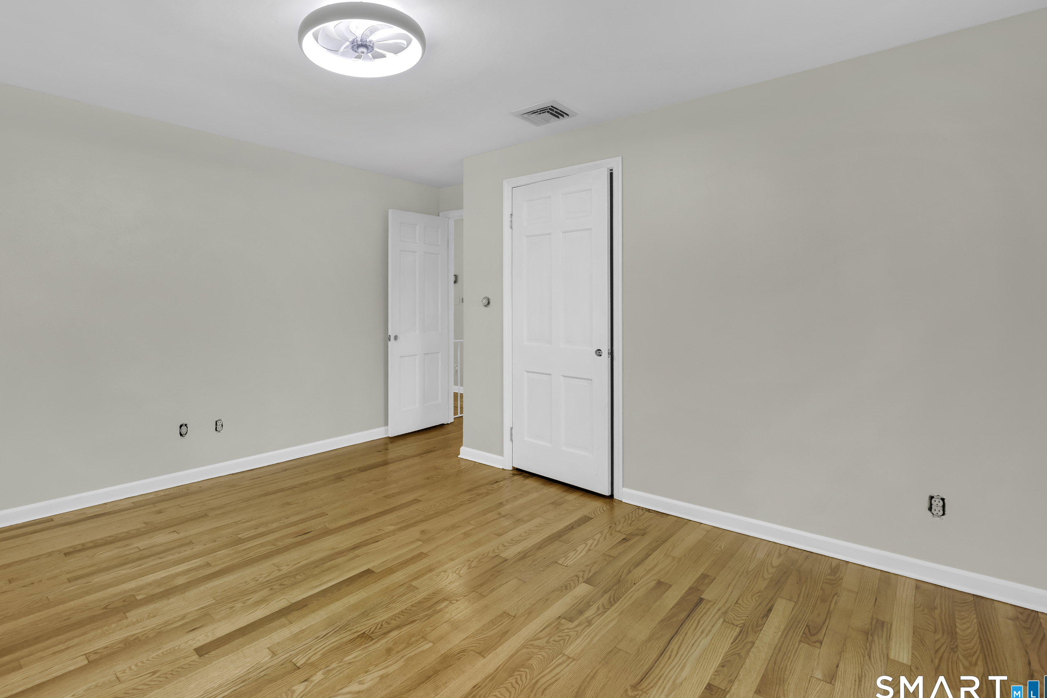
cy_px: 285
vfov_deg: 69.9
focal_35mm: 17
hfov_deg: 92.3
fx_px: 494
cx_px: 429
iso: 250
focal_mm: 14
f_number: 8
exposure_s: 1/125
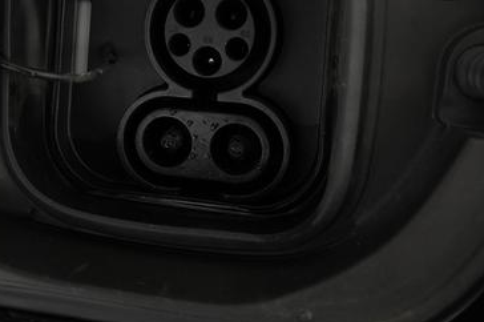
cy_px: 60
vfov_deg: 29.7
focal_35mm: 44
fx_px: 591
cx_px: 219
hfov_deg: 44.5
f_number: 5
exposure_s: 1/60
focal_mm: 25
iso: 3200
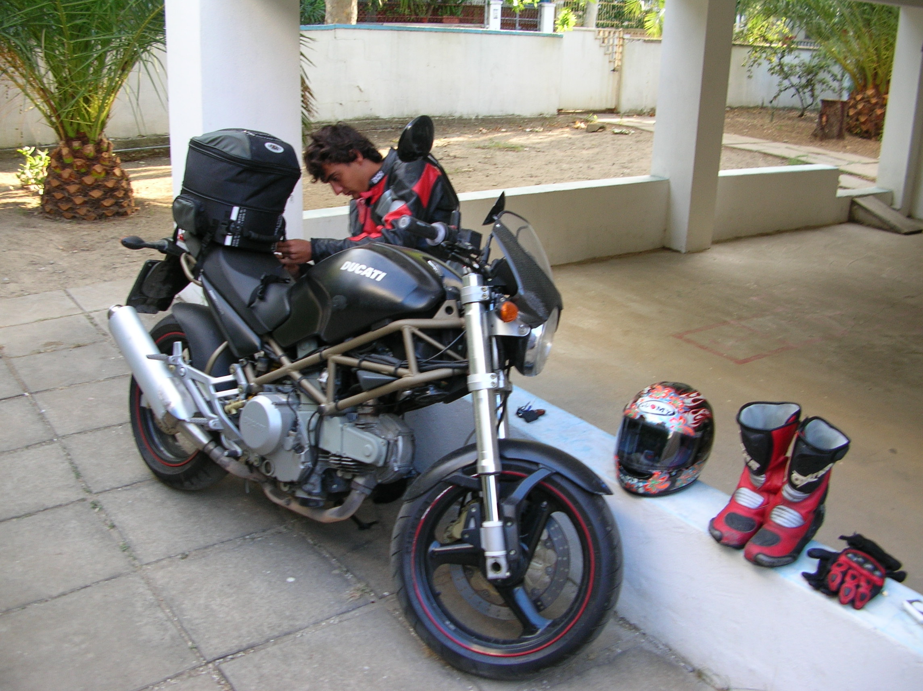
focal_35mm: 35
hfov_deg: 52.7
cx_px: 462
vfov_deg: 40.6
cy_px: 346
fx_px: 932
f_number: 2.8
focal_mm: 5.8
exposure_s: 1/38.3
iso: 50
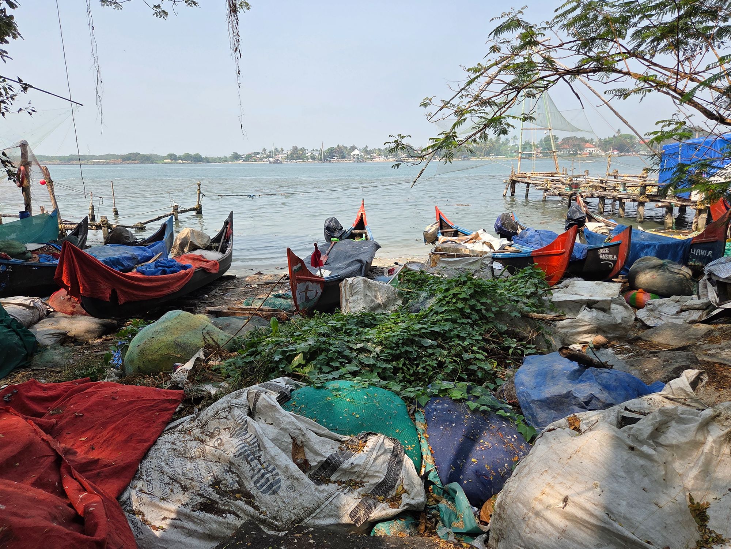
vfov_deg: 58.9
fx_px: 486
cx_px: 366
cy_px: 274
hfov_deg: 73.9
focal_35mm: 23
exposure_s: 1/3134
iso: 80
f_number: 1.8
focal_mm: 5.4
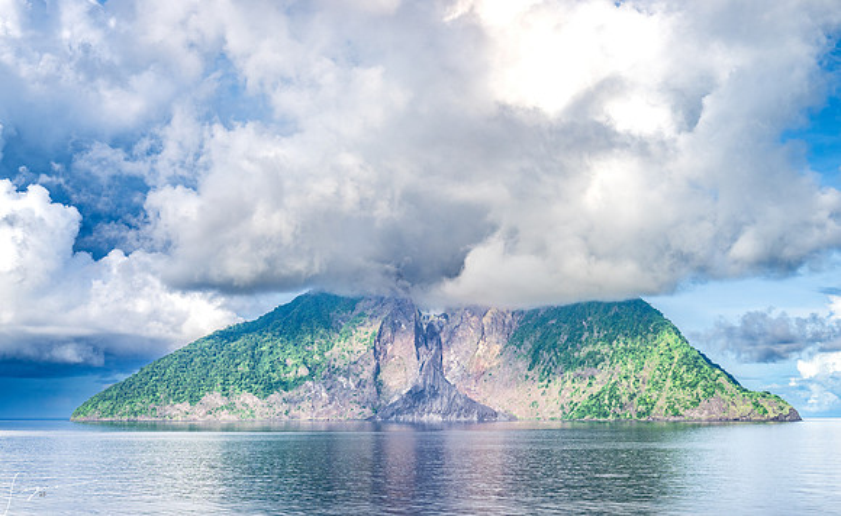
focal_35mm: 49
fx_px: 1124
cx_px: 420
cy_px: 244
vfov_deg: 25.9
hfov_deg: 41.0
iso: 320
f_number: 8
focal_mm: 46
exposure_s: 1/320
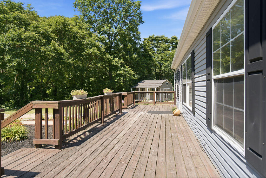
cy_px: 89
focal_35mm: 24
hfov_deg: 73.7
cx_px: 133
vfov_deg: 53.1
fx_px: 177
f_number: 5.6
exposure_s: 1/500
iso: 250
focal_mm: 24
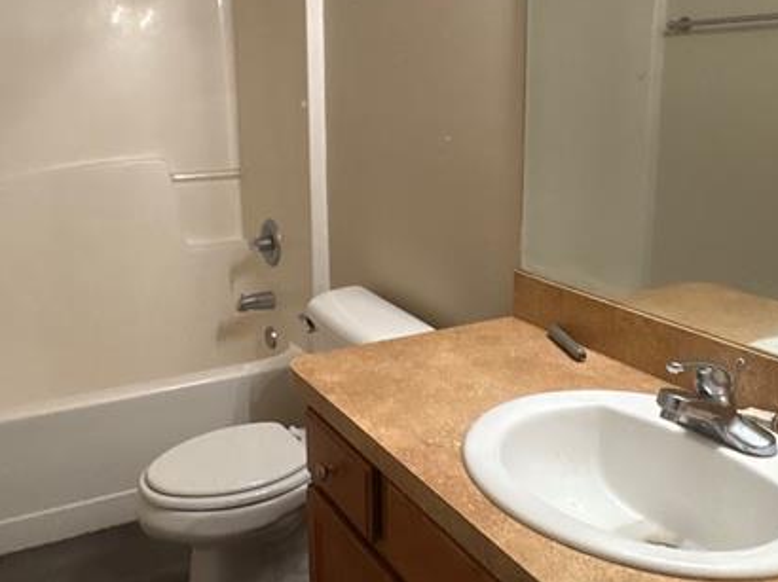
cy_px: 220
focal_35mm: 35
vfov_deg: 40.4
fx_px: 786
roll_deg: +1.4
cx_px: 302
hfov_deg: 52.2
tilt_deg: -9.1
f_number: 2.2
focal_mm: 2.22
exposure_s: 1/60
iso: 400
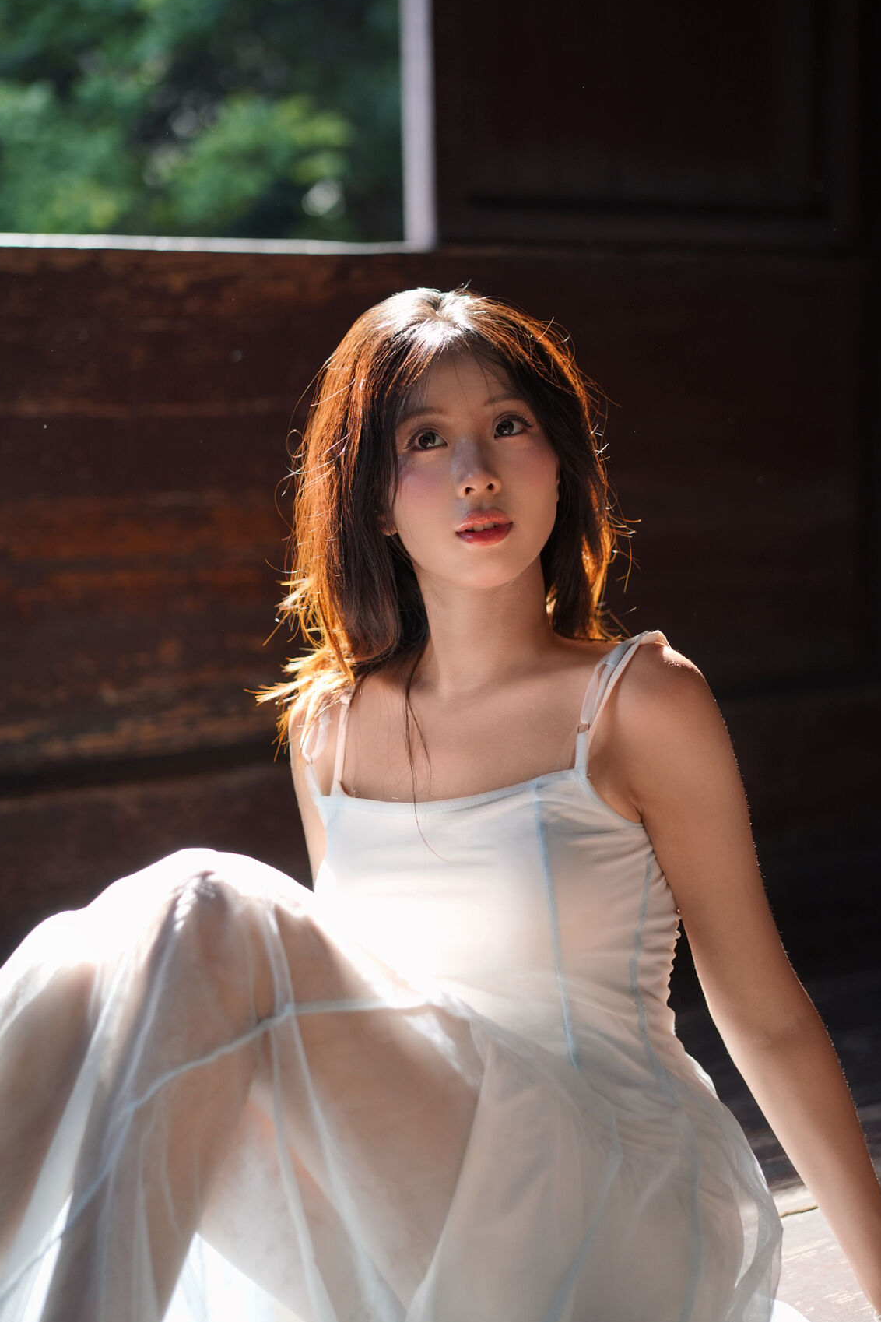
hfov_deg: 25.5
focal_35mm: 53
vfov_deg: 37.5
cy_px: 658
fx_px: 1945
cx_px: 430
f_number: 2
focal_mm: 50
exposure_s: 1/1600
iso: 400
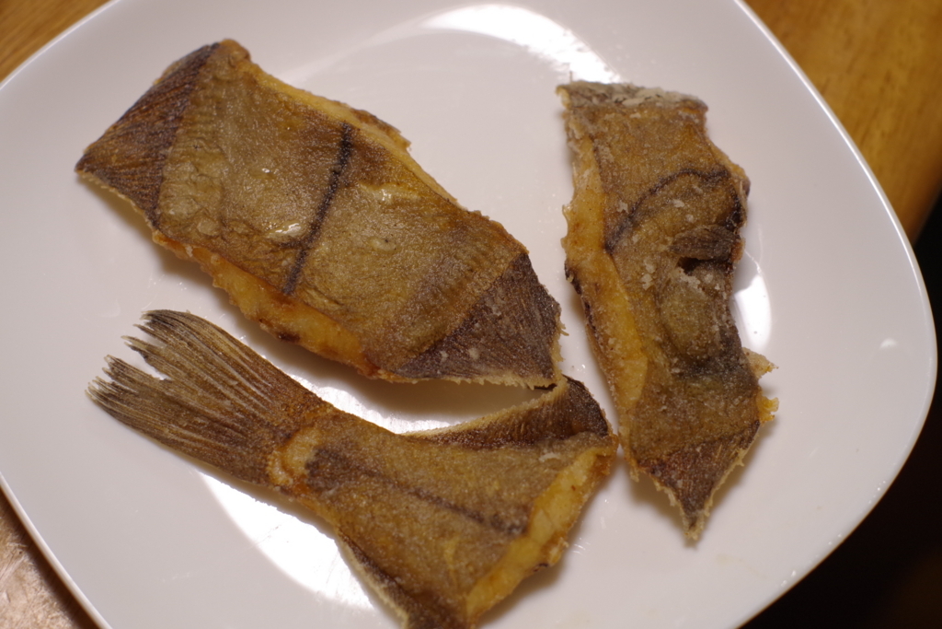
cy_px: 314
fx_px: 1963
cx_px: 471
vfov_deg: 18.2
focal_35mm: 75
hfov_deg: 27.0
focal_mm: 50
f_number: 4
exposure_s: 1/60
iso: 800
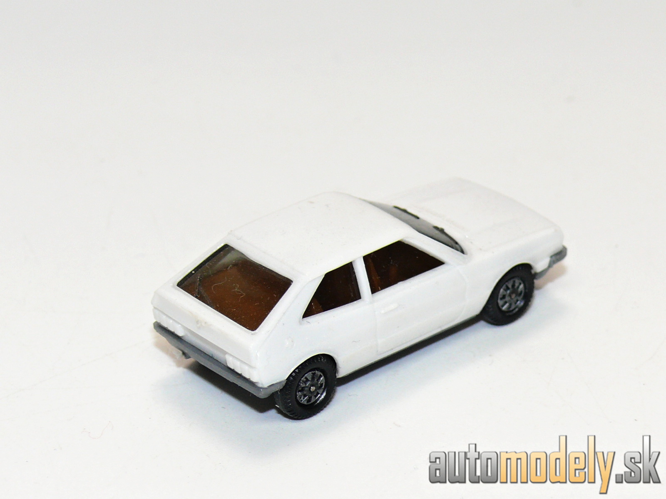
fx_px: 2751
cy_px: 250
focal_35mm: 143
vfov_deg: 10.4
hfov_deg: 13.8
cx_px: 333
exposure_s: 1/30
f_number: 4
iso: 100
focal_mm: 16.9
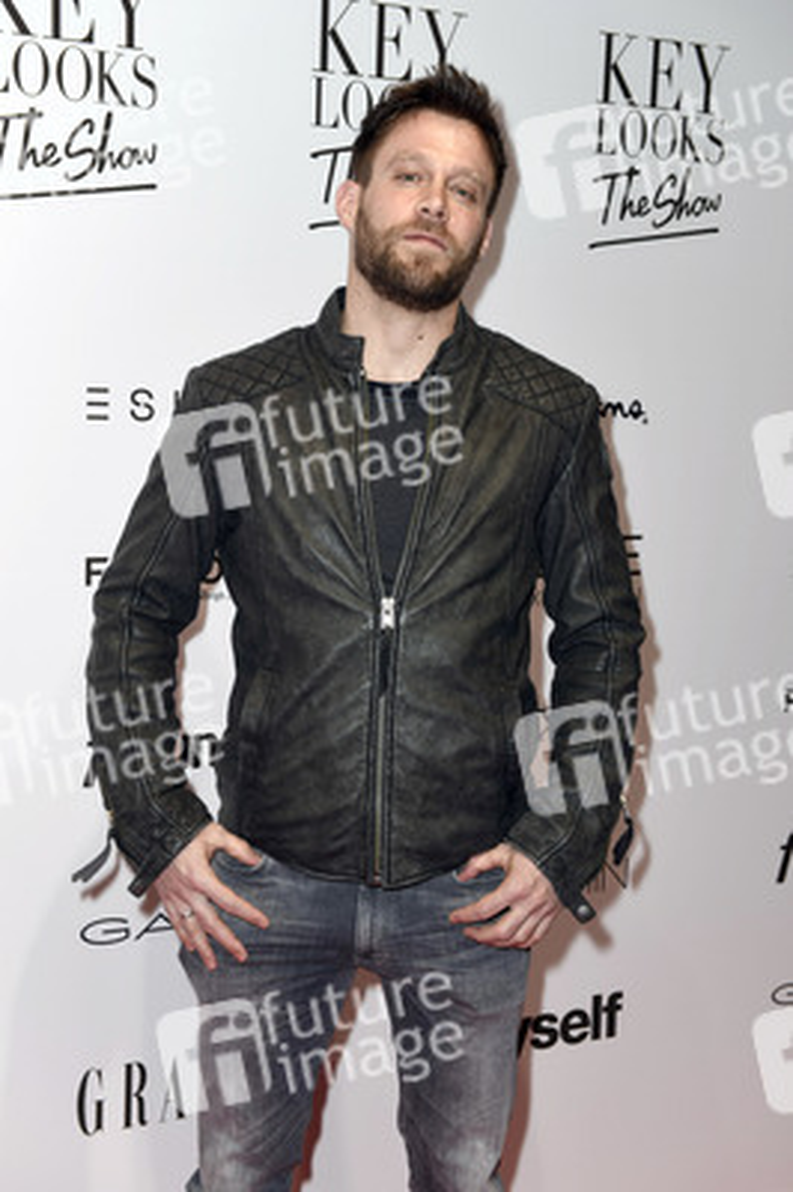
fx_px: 1721
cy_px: 596
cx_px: 396
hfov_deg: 25.9
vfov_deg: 38.2
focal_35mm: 52
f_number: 6.3
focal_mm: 52
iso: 250
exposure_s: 1/160
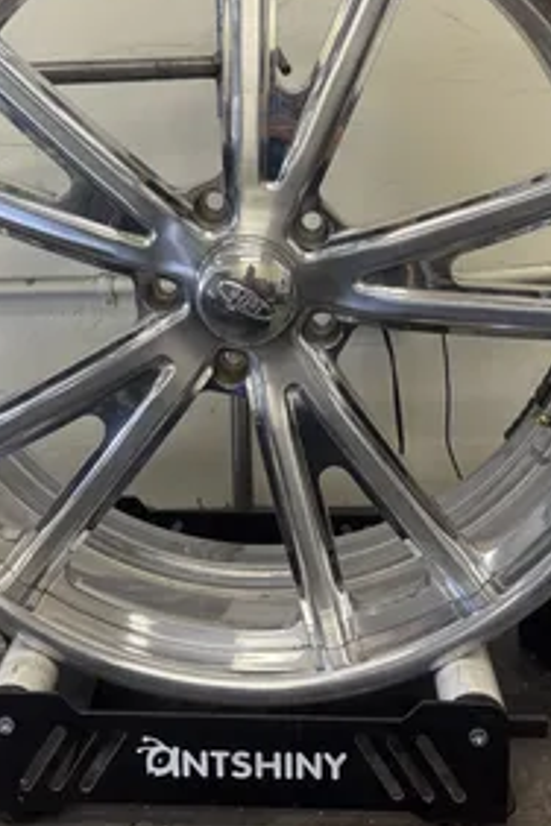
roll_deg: +1.0
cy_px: 237
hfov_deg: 29.2
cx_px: 246
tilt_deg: -8.7
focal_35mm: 46
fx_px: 1056
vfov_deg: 41.8
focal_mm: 5.96
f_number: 1.6
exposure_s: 1/60
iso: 100
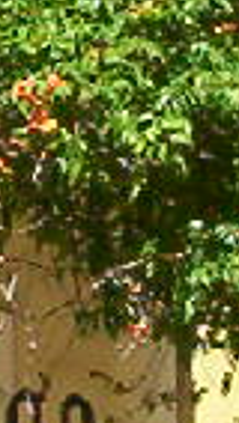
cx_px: -508
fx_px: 3680
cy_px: 51
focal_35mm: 327
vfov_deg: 6.6
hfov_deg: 3.6
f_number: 5.24
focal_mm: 5.54
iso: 100
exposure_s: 1/334
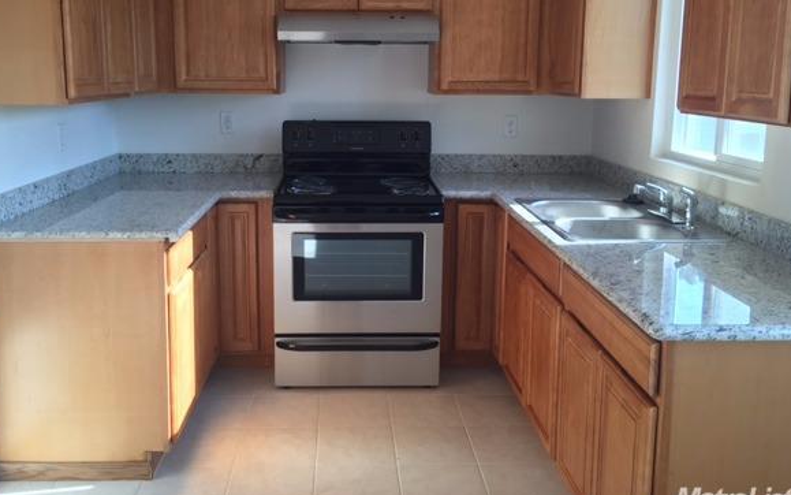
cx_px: 374
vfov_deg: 37.1
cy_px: 186
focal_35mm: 34
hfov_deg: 56.7
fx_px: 733
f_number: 2.2
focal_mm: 4.15
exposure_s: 1/120
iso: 40
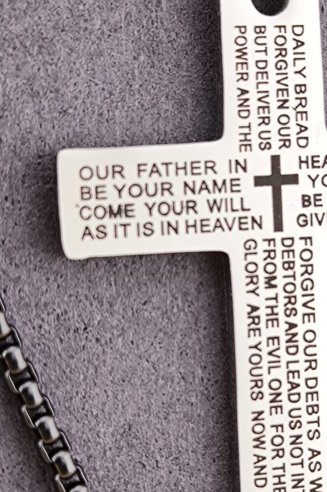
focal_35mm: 132
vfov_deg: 15.5
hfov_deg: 10.3
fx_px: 1800
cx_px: 289
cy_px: 248
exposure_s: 1/774
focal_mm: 6.92
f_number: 1.9
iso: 50
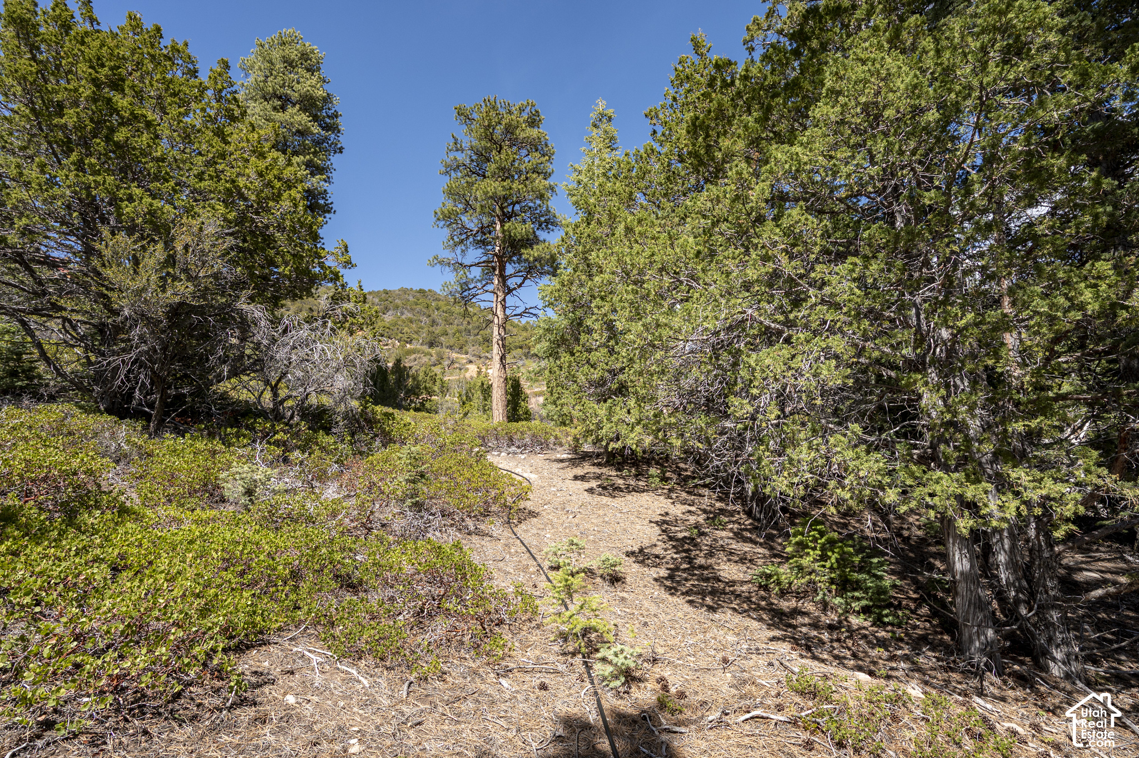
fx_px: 538
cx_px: 570
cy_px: 379
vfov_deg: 70.4
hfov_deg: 93.3
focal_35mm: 17
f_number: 8
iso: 320
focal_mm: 17
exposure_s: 1/500
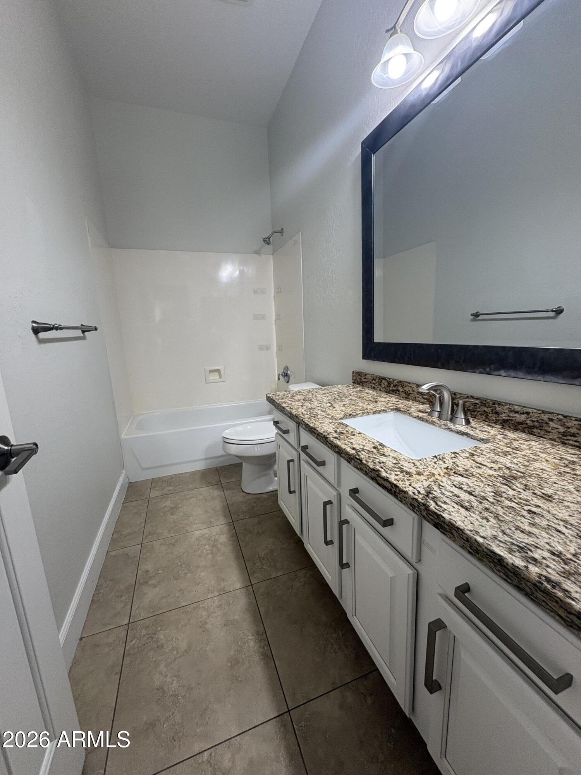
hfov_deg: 85.7
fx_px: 313
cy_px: 388
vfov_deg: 102.1
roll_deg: +1.7
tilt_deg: -10.6
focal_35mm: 14
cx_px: 290
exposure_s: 1/60
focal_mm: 2.22
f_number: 2.2
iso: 125
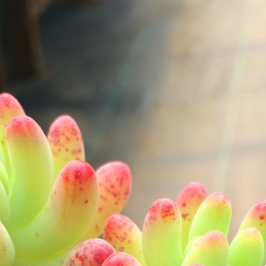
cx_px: 106
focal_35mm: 65
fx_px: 565
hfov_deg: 26.4
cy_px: 318
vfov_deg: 24.1
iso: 32
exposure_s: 1/586
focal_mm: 4.15
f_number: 2.2
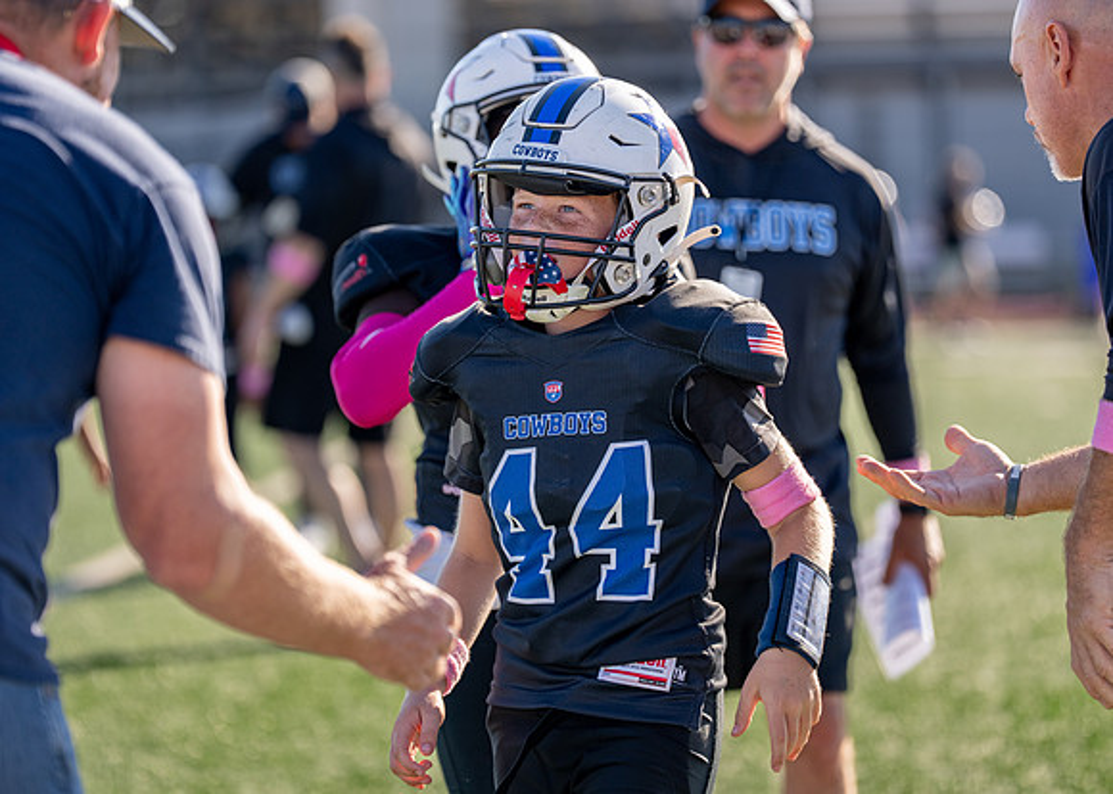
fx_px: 5145
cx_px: 563
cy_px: 400
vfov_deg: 8.8
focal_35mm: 163
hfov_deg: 12.3
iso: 160
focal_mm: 151
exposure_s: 1/1600
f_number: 2.8
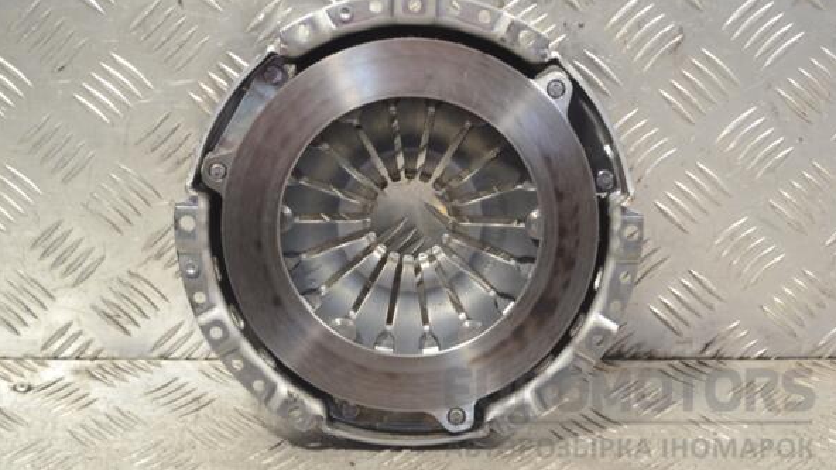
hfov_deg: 24.3
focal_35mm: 88
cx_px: 418
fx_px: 1940
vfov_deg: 13.8
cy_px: 202
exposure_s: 1/30
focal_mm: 55
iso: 500
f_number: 5.6
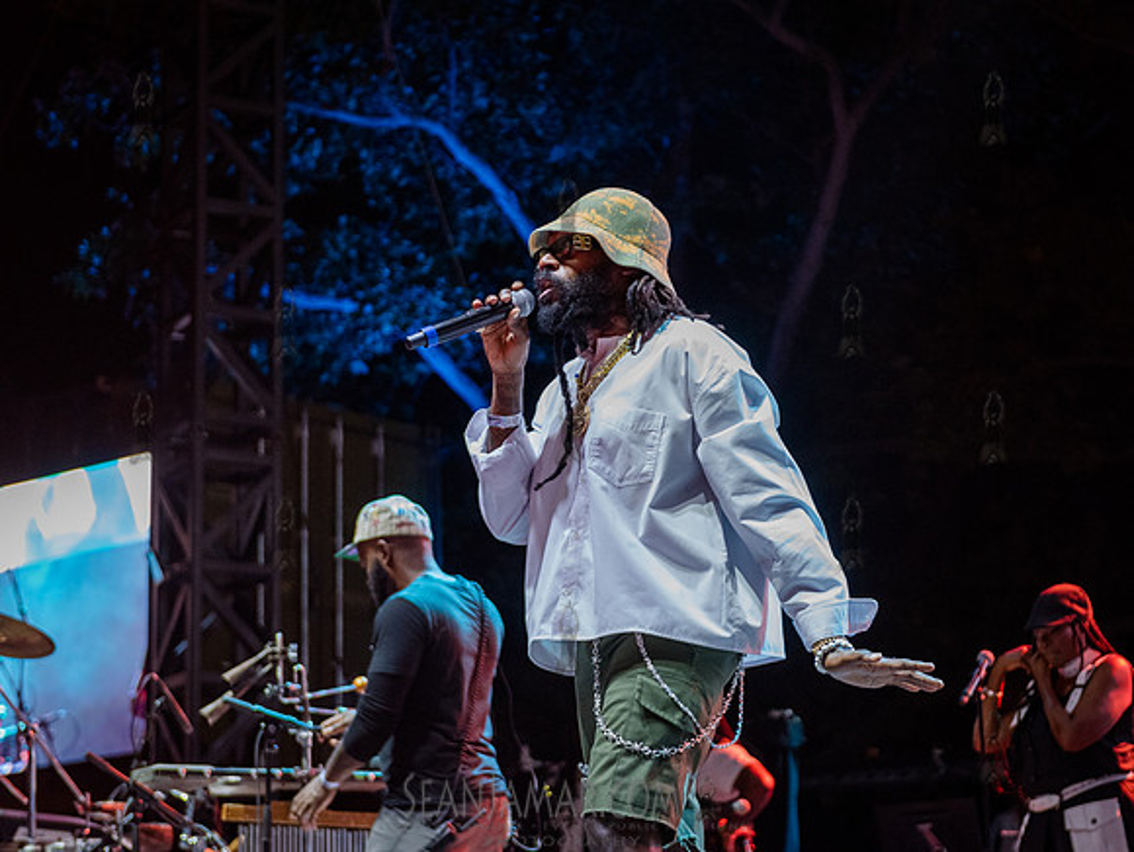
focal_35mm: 88
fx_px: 2874
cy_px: 360
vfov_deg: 16.9
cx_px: 737
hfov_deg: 22.2
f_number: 3.5
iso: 3200
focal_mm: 70
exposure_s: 1/250
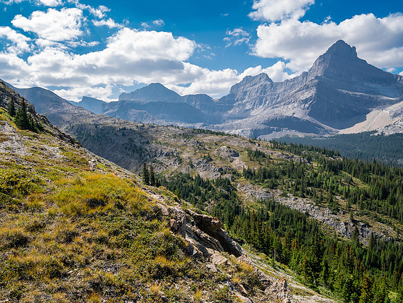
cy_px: 152
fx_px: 279
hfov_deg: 71.6
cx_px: 202
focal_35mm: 24
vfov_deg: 56.8
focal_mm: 12
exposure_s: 1/160
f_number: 8
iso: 200
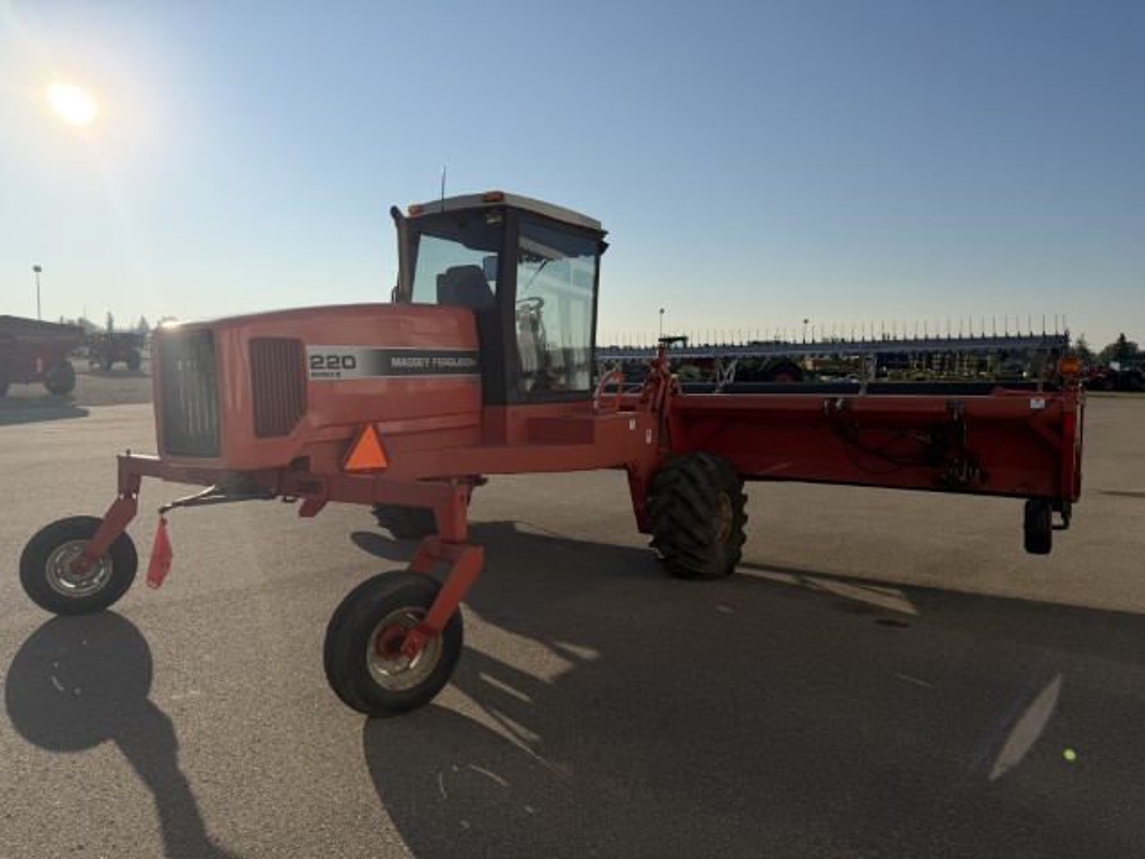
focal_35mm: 24
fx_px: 794
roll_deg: -0.8
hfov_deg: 71.6
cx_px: 572
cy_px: 430
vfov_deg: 56.8
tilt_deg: -4.5
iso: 80
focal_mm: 6.76
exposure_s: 1/9091
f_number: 1.78
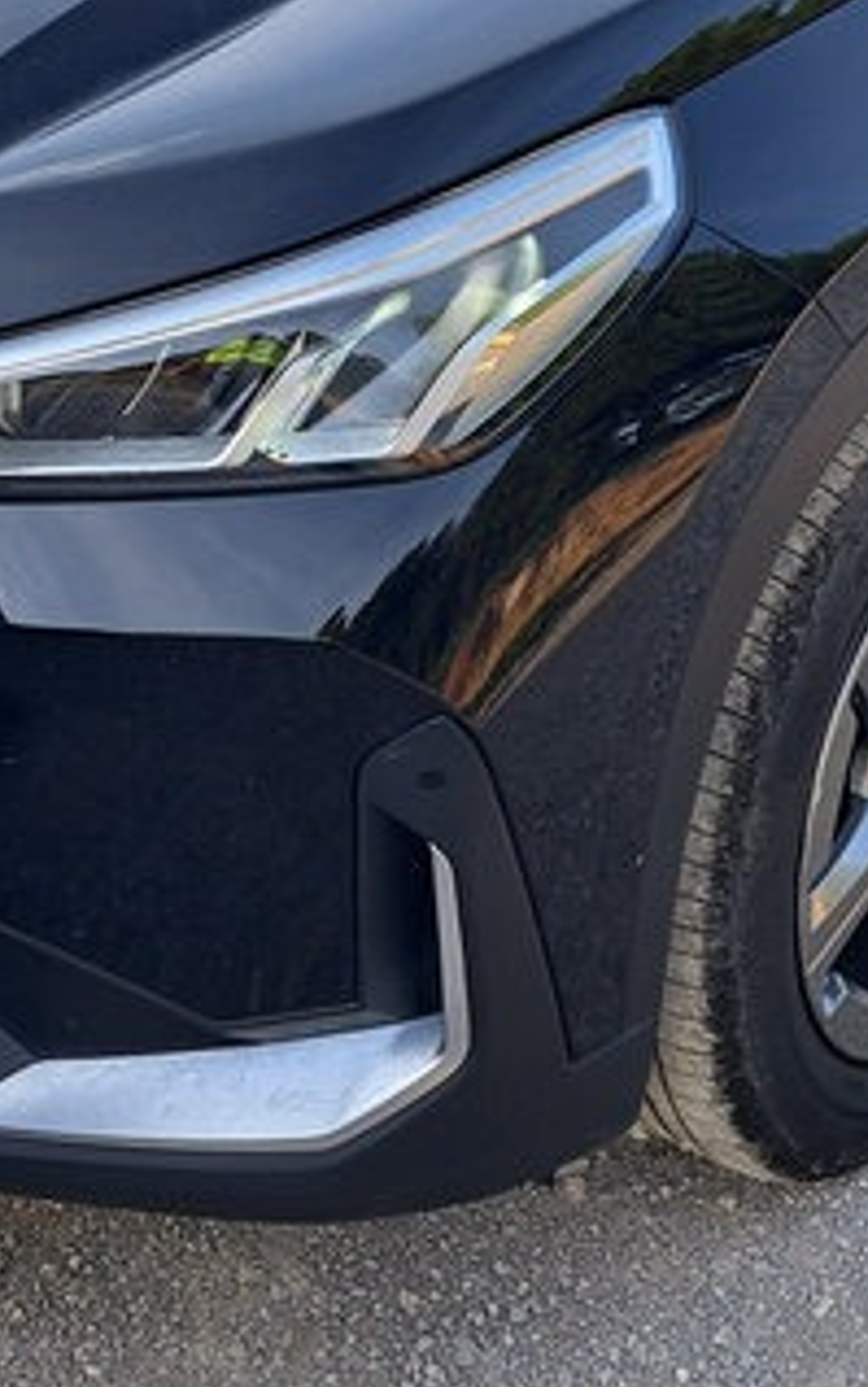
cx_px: 305
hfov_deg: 20.3
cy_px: 227
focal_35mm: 64
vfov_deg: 31.0
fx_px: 2420
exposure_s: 1/424
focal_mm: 5.23
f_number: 1.8
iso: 50
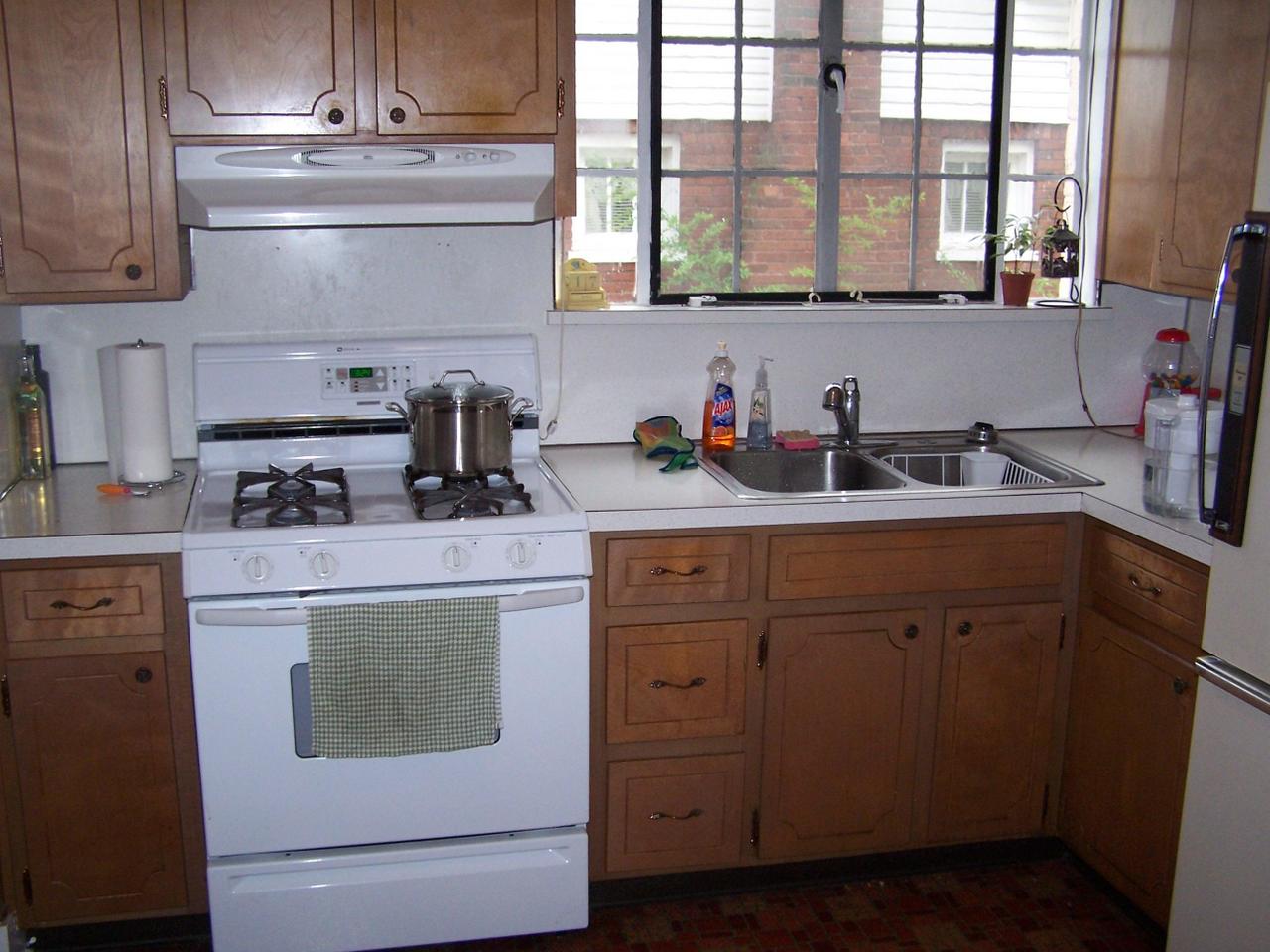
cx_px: 635
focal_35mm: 40
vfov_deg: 36.0
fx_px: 1468
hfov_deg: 46.8
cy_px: 476
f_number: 2.8
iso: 140
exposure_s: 1/60
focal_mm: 6.7
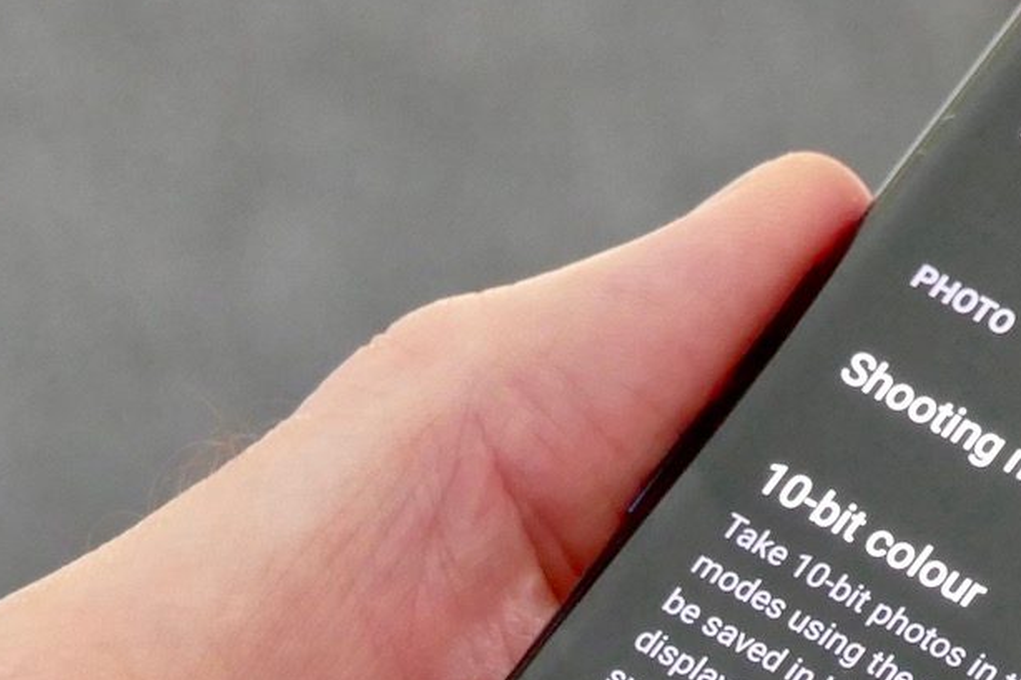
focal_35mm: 440
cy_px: 850
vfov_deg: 3.1
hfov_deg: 4.7
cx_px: 979
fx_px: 12475
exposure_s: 1/13
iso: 1600
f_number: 5
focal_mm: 49.07
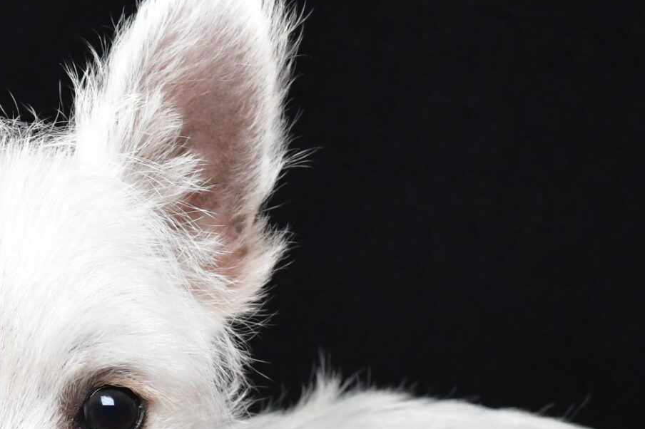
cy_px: 476
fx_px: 2131
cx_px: 51
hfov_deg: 16.9
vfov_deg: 11.3
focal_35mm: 119
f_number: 11
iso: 3200
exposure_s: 1/500
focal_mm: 28
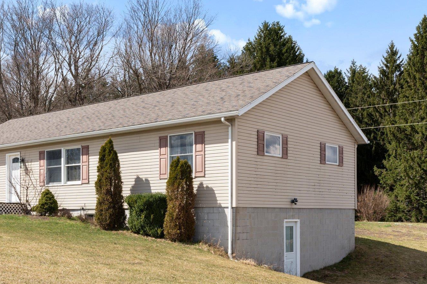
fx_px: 590
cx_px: 140
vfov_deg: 27.0
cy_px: 176
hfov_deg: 39.3
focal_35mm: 50
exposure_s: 1/125
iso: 320
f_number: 16
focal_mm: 32.5
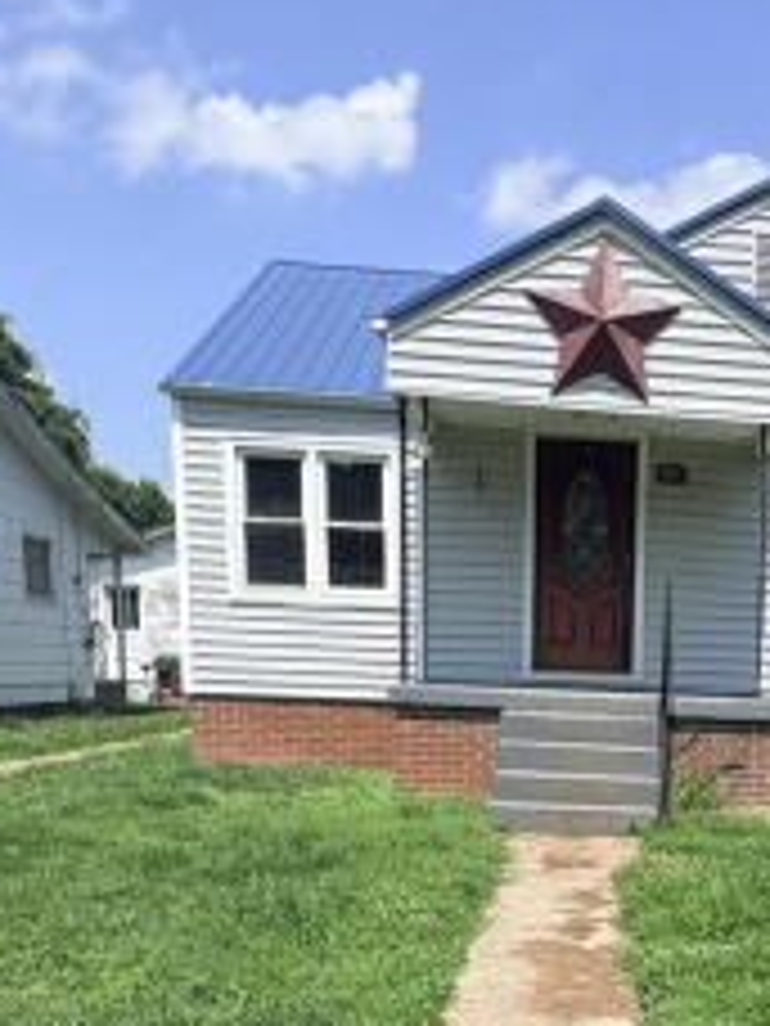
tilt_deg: -9.7
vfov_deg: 42.4
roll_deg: -2.3
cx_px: 689
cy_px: 902
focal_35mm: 41
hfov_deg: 33.3
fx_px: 1216
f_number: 2.2
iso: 50
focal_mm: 2.22
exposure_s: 1/2146
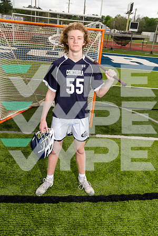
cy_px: 118
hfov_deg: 36.9
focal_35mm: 36
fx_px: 237
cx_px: 79
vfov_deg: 53.1
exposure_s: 1/250
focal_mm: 36
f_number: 7.1
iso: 250
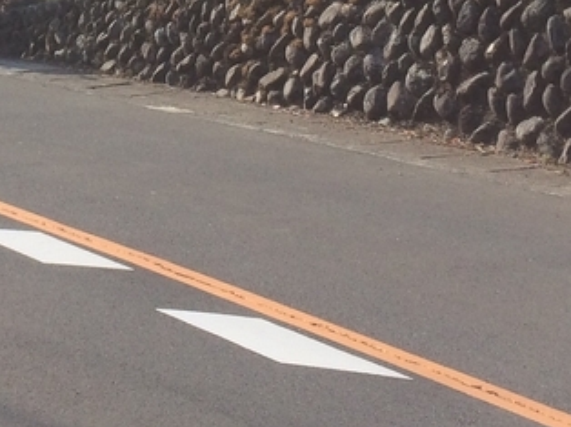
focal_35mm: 111
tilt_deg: +2.5
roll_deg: +1.3
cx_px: 7
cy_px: -185
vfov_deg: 12.7
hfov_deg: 17.4
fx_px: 1830
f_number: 2.2
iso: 32
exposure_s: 1/977
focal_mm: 4.15
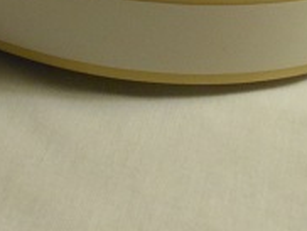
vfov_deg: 15.1
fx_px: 844
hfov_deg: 19.5
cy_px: -46
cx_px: -57
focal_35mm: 95
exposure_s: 1/30
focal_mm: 4.5
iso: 320
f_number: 3.2
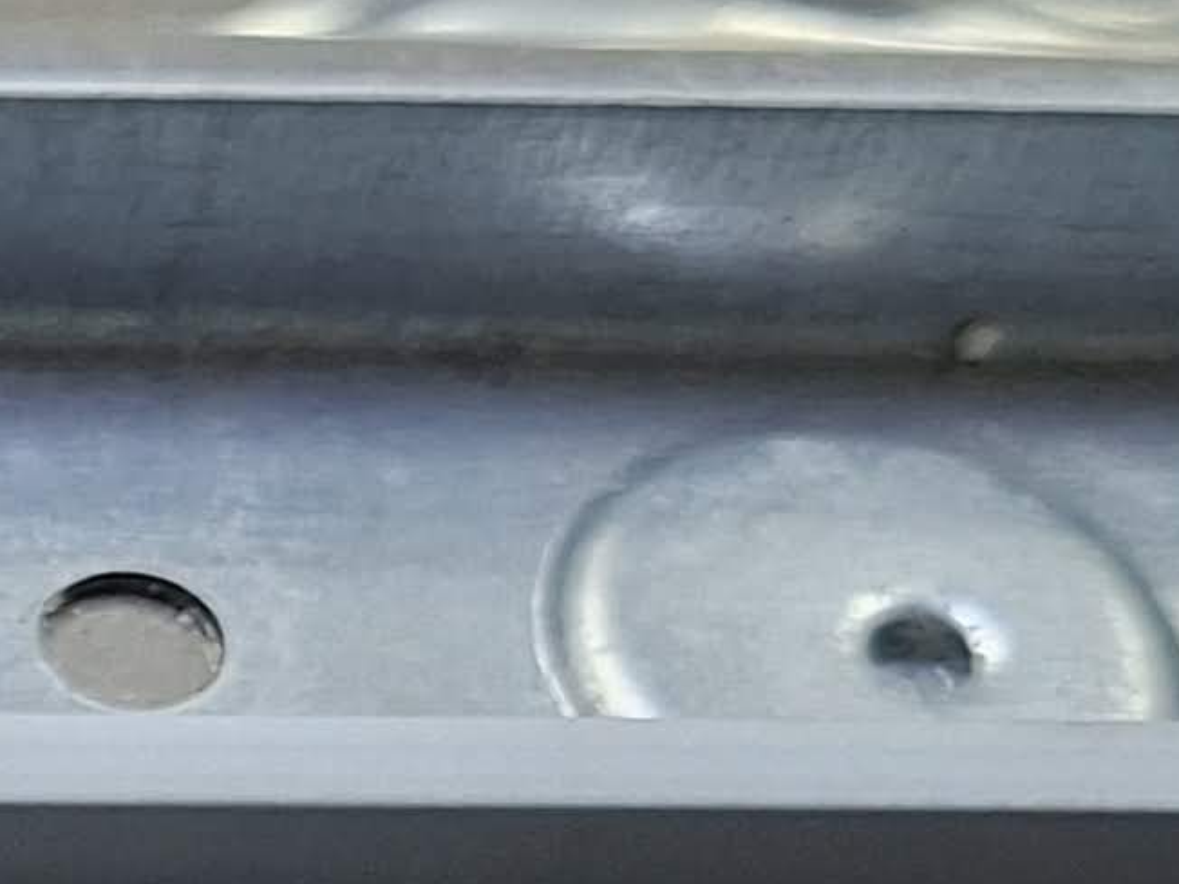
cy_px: 1316
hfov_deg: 12.7
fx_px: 4802
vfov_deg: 10.2
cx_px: -940
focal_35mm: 141
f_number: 1.8
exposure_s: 1/60
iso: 160
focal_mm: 5.54
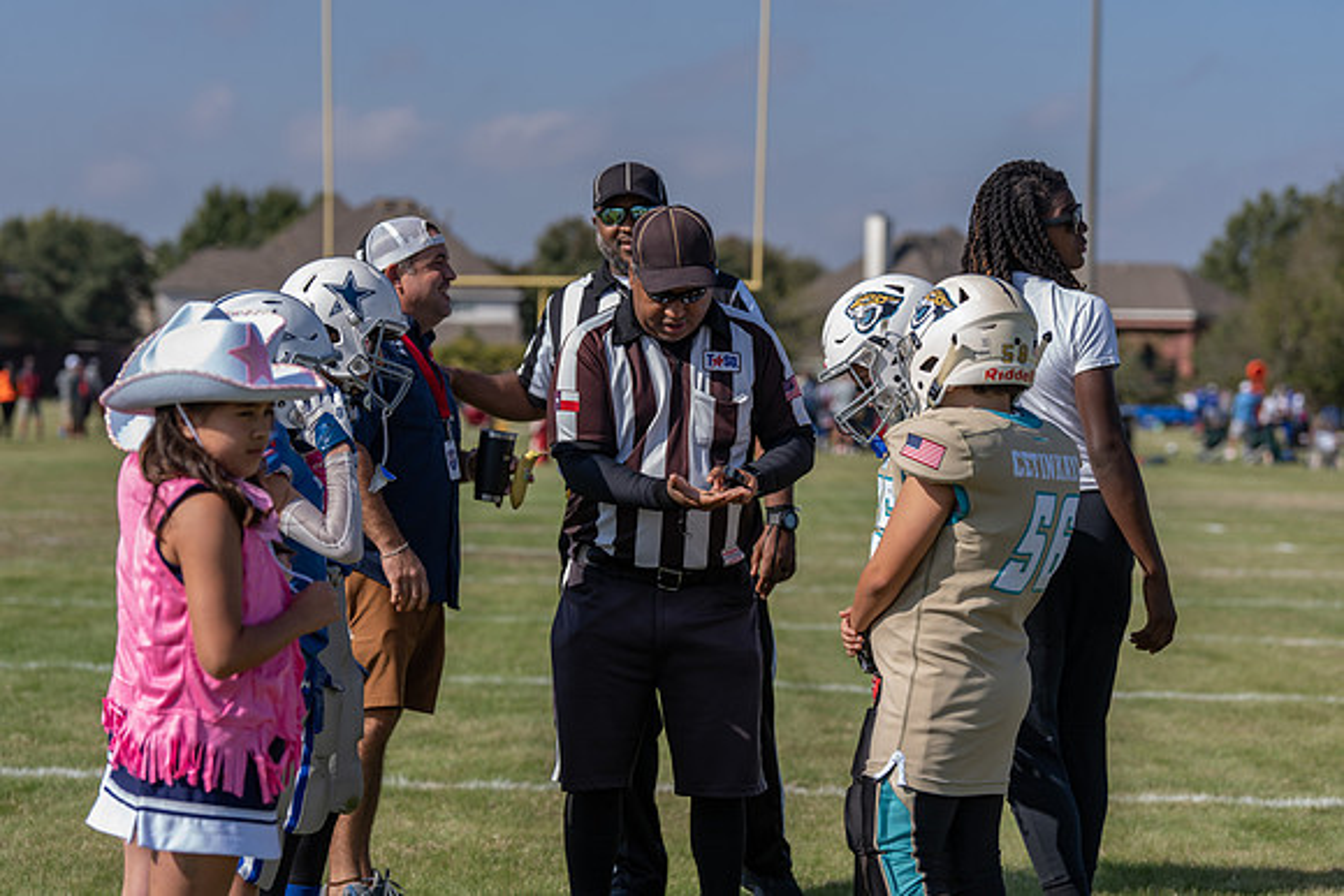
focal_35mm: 96
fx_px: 3579
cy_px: 448
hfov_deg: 21.3
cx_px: 672
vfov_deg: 14.3
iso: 80
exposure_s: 1/1000
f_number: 3.5
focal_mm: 94
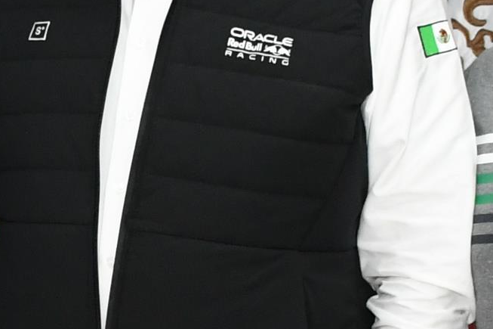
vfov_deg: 7.1
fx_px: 2629
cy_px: 443
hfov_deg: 10.7
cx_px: 134
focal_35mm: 192
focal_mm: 20
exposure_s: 1/100
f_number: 5
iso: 2000
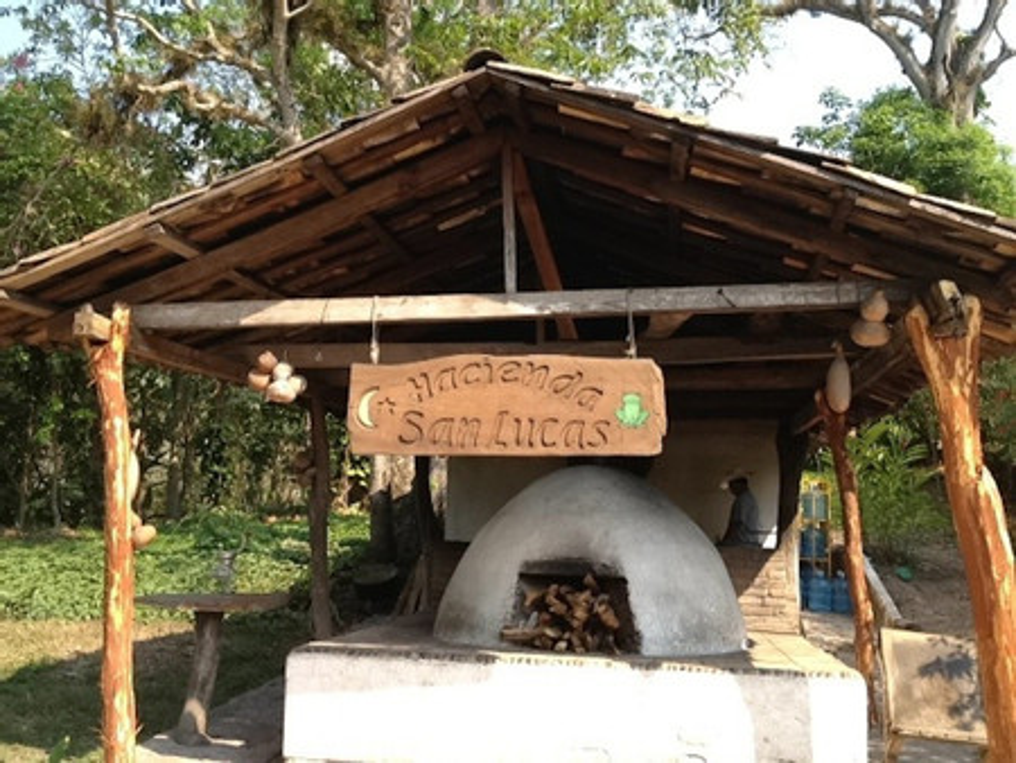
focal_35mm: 35
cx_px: 508
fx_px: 1028
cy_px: 382
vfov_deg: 40.7
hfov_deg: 52.6
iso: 64
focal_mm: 4.28
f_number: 2.4
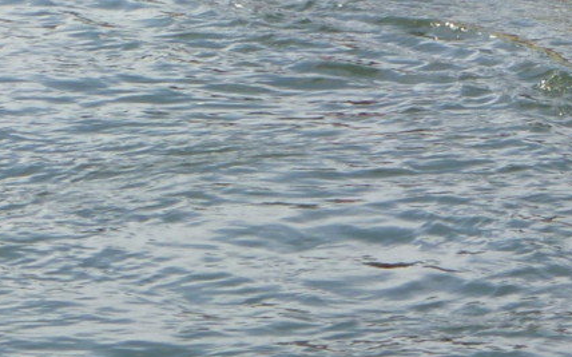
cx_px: 760
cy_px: -193
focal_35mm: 357
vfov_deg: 3.7
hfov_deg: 5.8
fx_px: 5562
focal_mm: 16.1
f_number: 4.6
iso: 80
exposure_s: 1/200
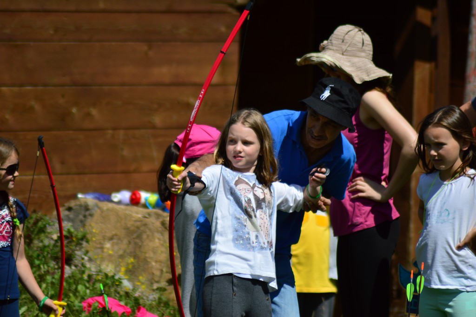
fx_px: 5945
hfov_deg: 4.6
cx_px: 238
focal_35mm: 450
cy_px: 158
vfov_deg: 3.1
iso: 100
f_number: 5.6
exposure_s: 1/1250
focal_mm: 300
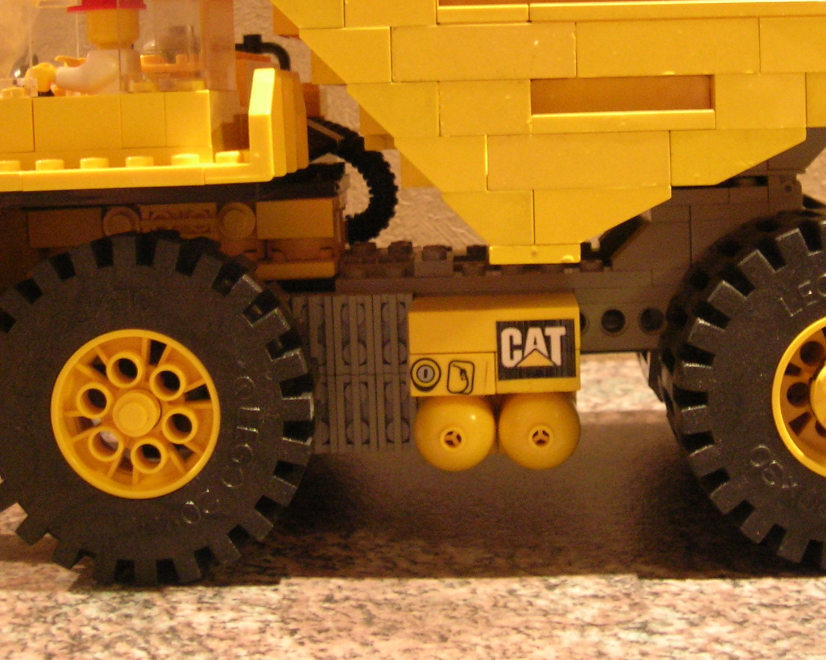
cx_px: 487
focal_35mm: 59
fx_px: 1442
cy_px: 186
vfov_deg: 25.6
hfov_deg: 31.9
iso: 172
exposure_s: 1/3.6
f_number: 2.9
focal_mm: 5.7
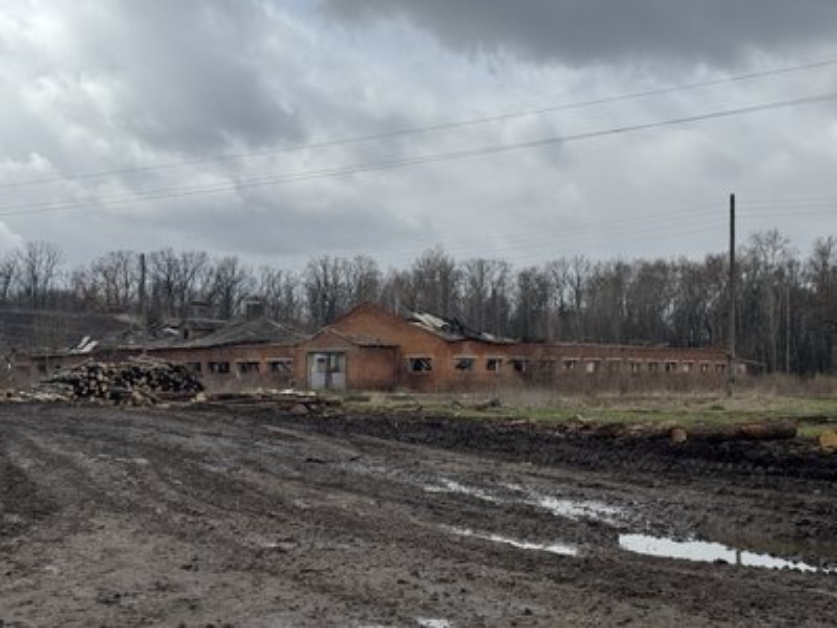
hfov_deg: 39.7
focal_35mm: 48
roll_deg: +0.2
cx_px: 418
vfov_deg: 30.3
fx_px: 1161
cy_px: 314
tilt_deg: +3.1
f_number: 1.78
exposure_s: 1/6410
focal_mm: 6.76
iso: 64
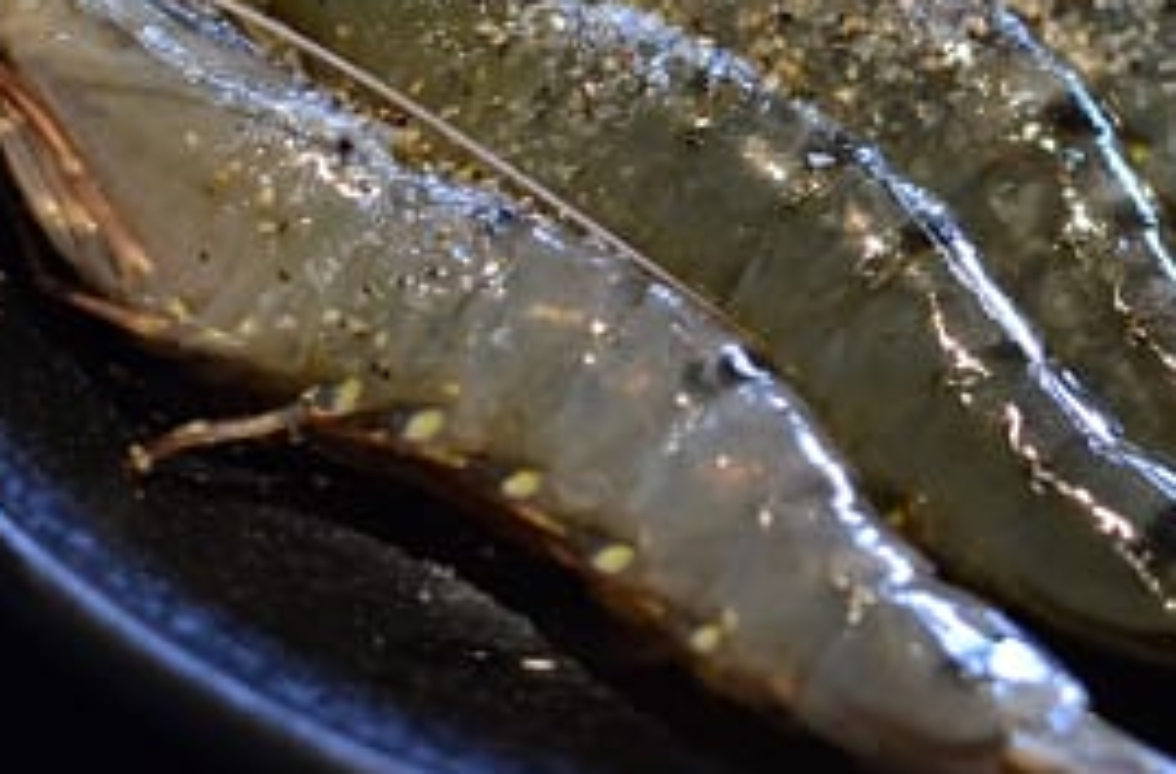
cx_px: 671
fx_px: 3974
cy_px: 42
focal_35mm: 122
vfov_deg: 11.0
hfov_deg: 16.8
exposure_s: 1/25
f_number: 3.5
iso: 2000
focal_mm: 35
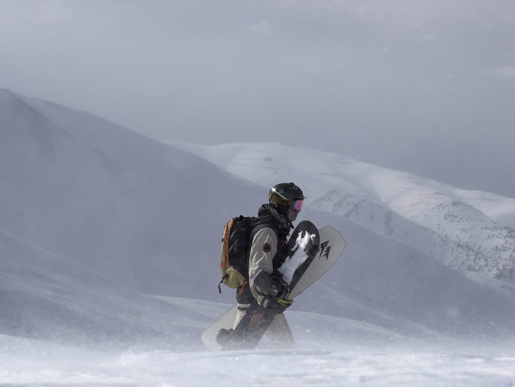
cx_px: 258
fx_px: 1488
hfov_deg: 19.6
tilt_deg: -3.4
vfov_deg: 14.8
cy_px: 194
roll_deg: -4.8
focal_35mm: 100
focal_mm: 16.89
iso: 20
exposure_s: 1/1848
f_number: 2.8
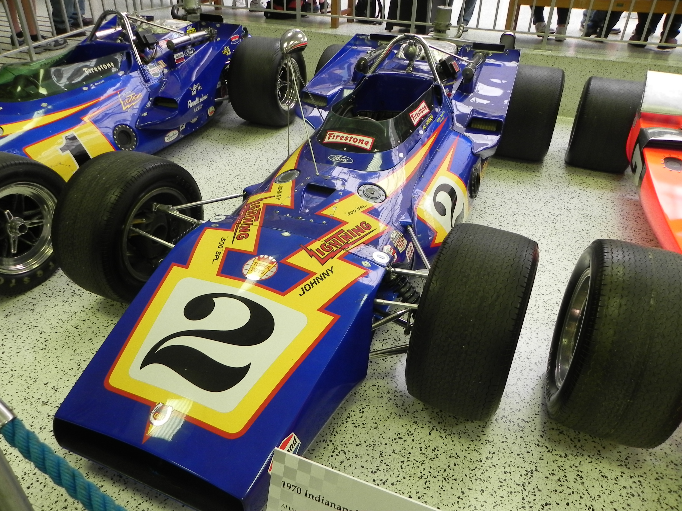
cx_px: 341
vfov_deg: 53.1
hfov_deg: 67.3
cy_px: 256
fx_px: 512
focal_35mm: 26
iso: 160
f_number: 2.8
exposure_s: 1/32.3
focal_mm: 4.6
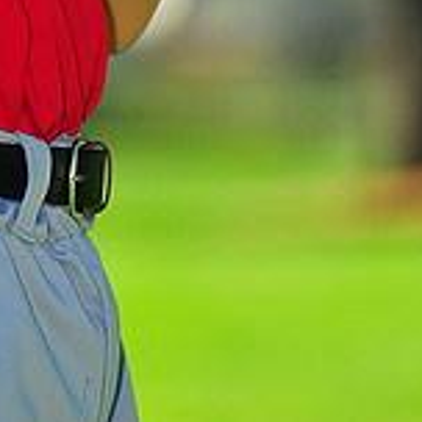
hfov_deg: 3.0
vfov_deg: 3.0
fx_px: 8055
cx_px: -8
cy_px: -378
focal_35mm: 584
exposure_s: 1/1000
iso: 200
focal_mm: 180
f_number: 3.5
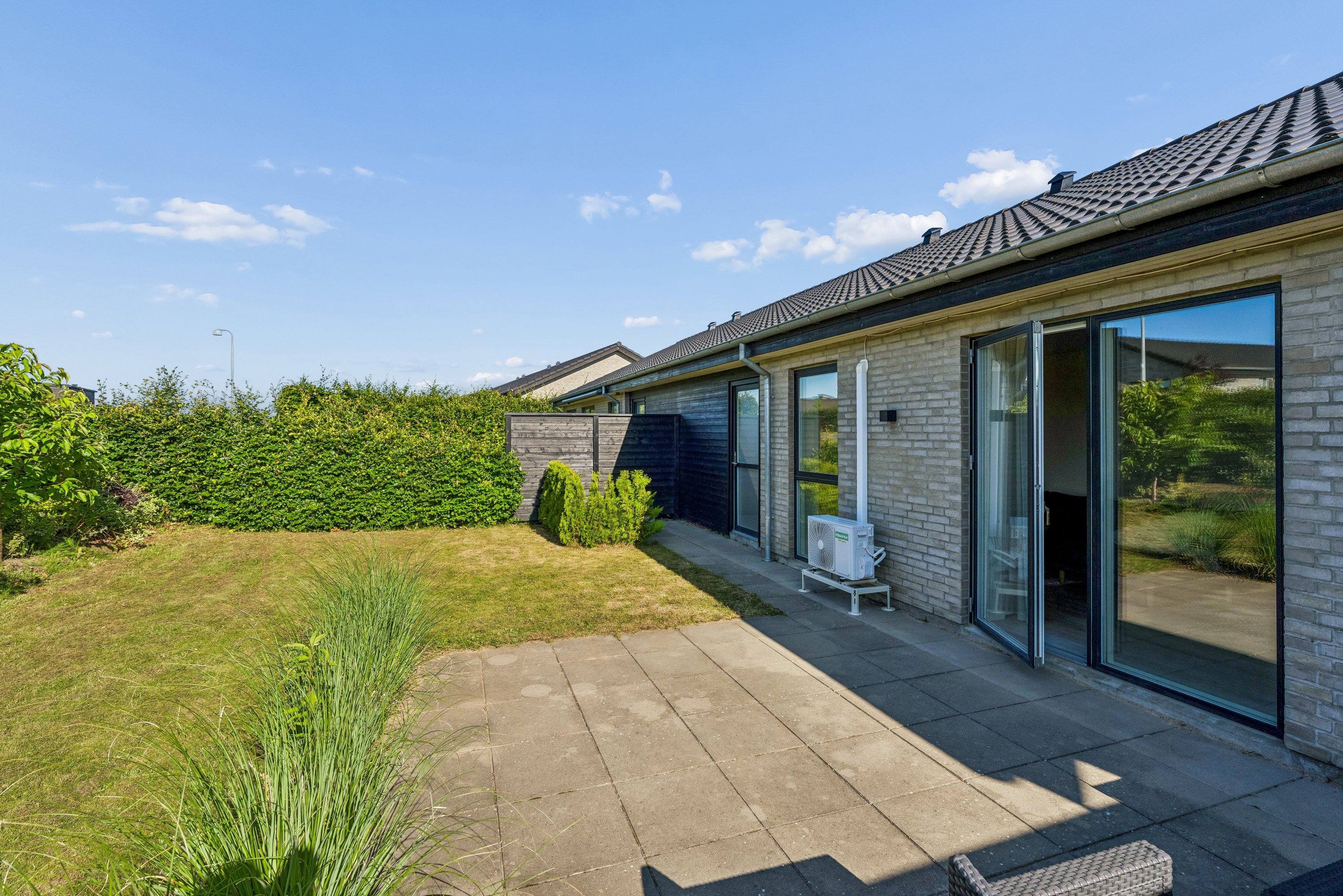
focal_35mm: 16
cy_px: 448
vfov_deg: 73.7
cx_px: 672
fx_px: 597
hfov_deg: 96.7
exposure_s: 1/1250
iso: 320
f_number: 6.3
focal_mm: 16
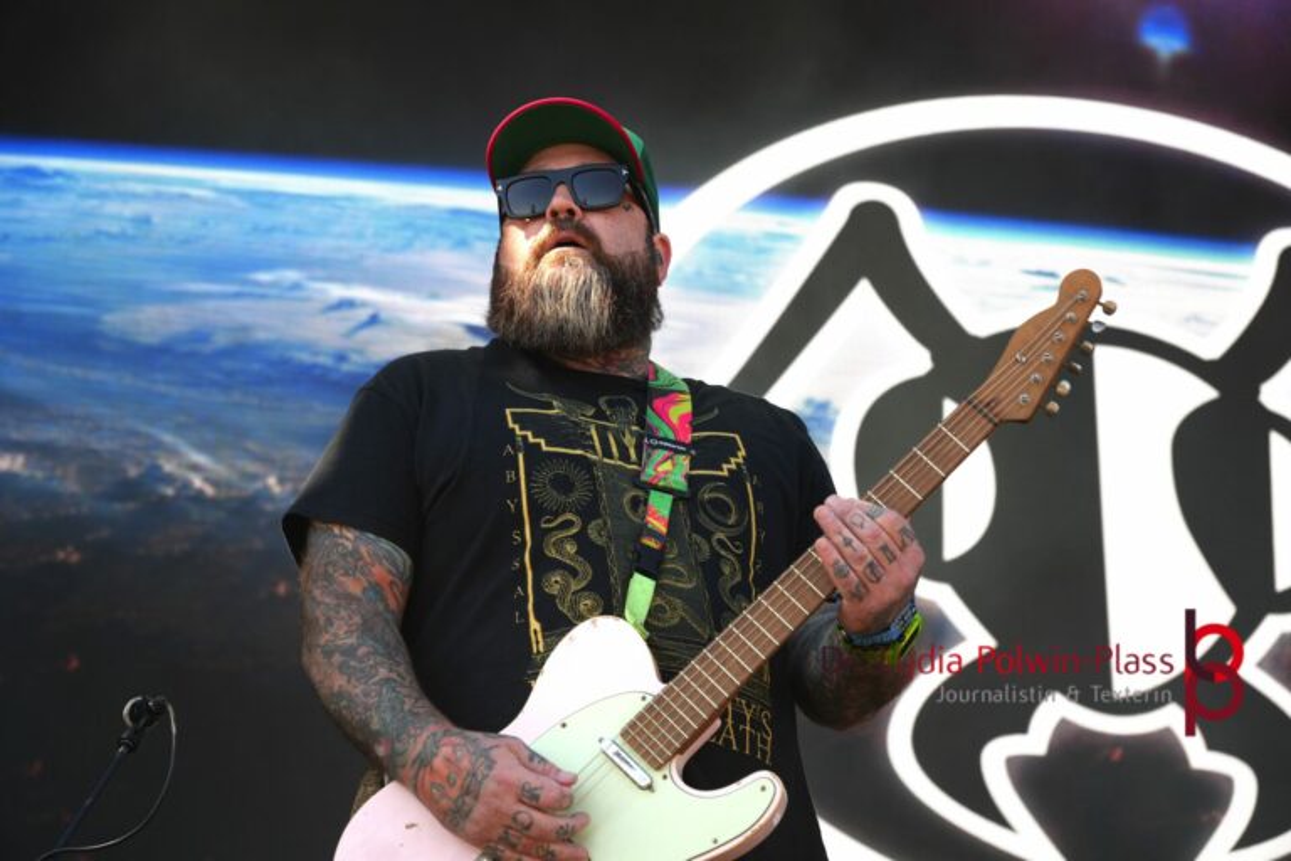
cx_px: 646
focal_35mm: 98
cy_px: 430
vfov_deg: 14.0
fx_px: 3496
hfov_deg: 20.9
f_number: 5
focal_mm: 65
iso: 100
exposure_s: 1/200
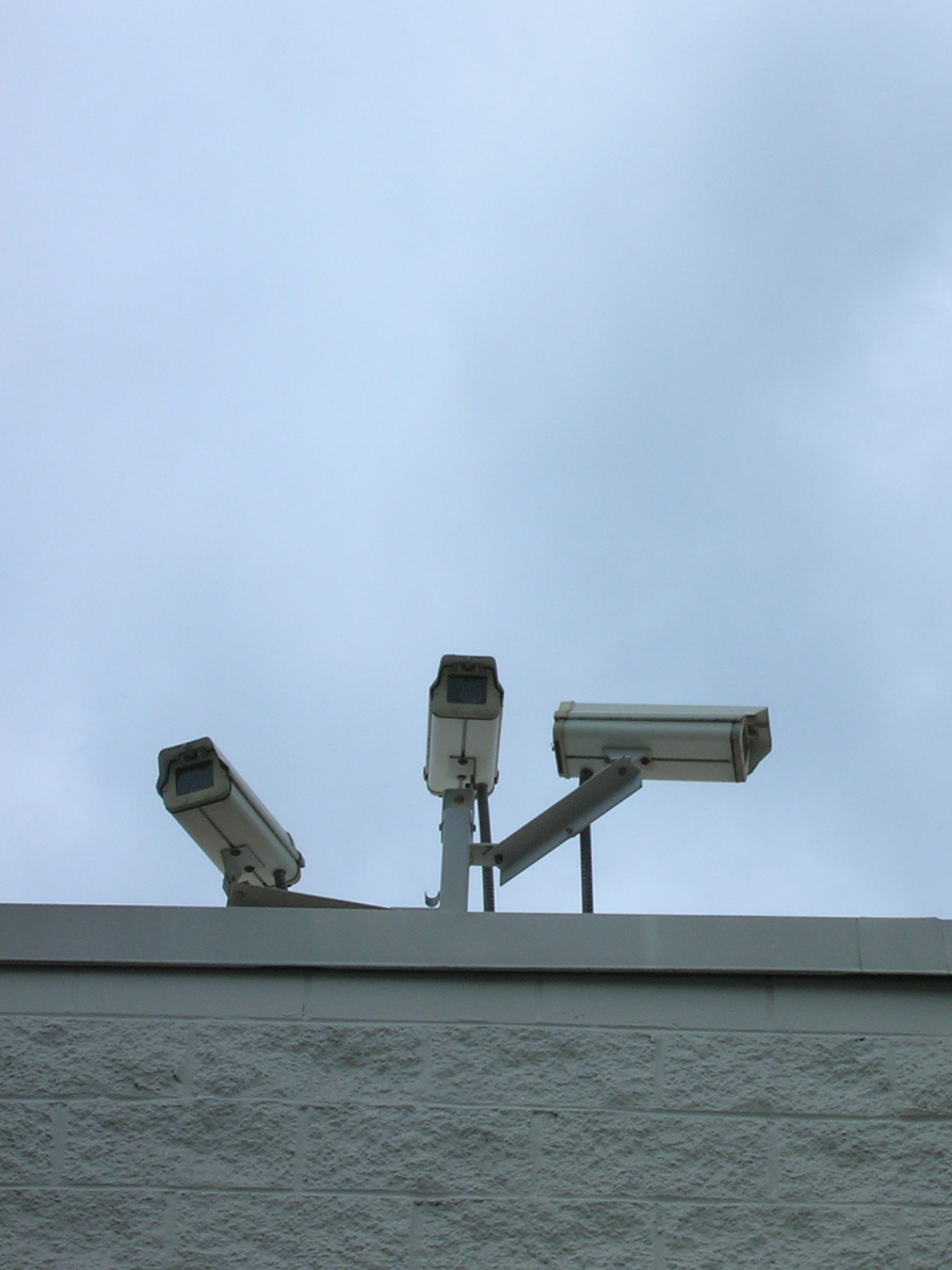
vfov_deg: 14.4
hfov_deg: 10.8
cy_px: 637
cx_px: 736
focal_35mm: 137
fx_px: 5025
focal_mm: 17.1
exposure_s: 1/267
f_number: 8.2
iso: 50
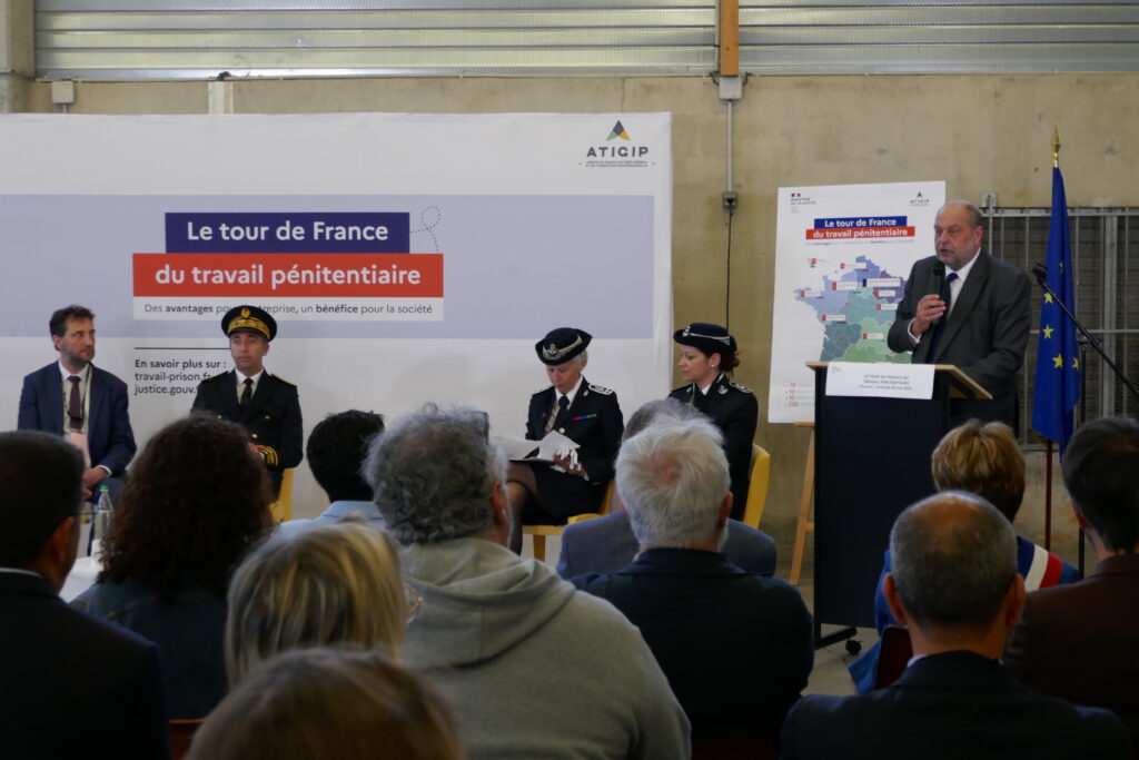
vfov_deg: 20.9
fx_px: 2057
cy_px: 380
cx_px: 570
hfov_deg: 31.0
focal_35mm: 65
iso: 800
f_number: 4.4
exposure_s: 1/80
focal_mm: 23.7
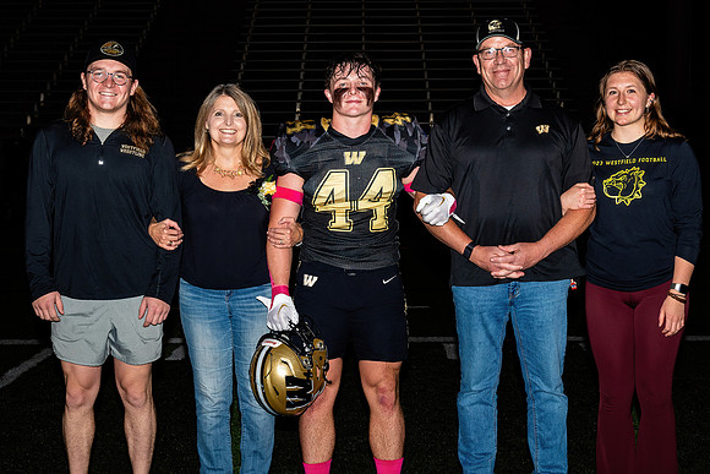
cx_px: 372
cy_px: 244
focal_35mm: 67
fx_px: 1319
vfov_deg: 20.4
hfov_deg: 30.1
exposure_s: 1/200
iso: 320
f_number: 5
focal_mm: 36
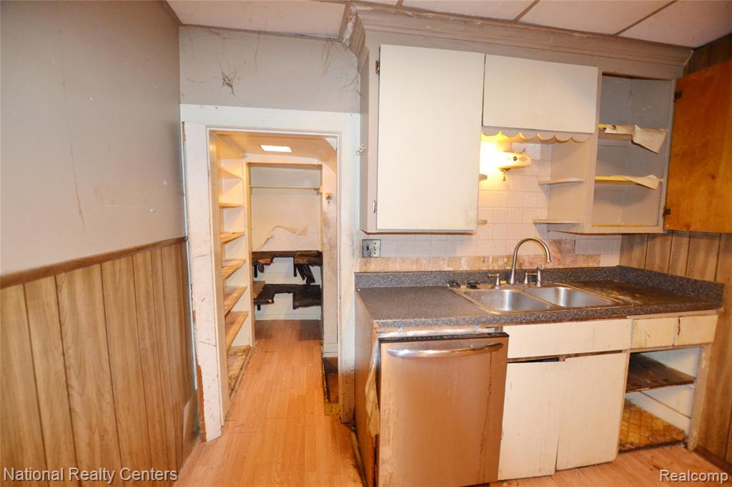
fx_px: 305
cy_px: 244
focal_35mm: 15
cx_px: 366
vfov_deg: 77.3
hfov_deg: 100.4
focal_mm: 10
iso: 1600
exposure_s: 1/60
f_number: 3.5
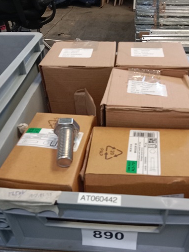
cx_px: 110
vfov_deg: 53.8
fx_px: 248
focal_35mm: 34
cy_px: 140
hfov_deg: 41.7
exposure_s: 1/16.7
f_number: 2.2
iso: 761
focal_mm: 3.65
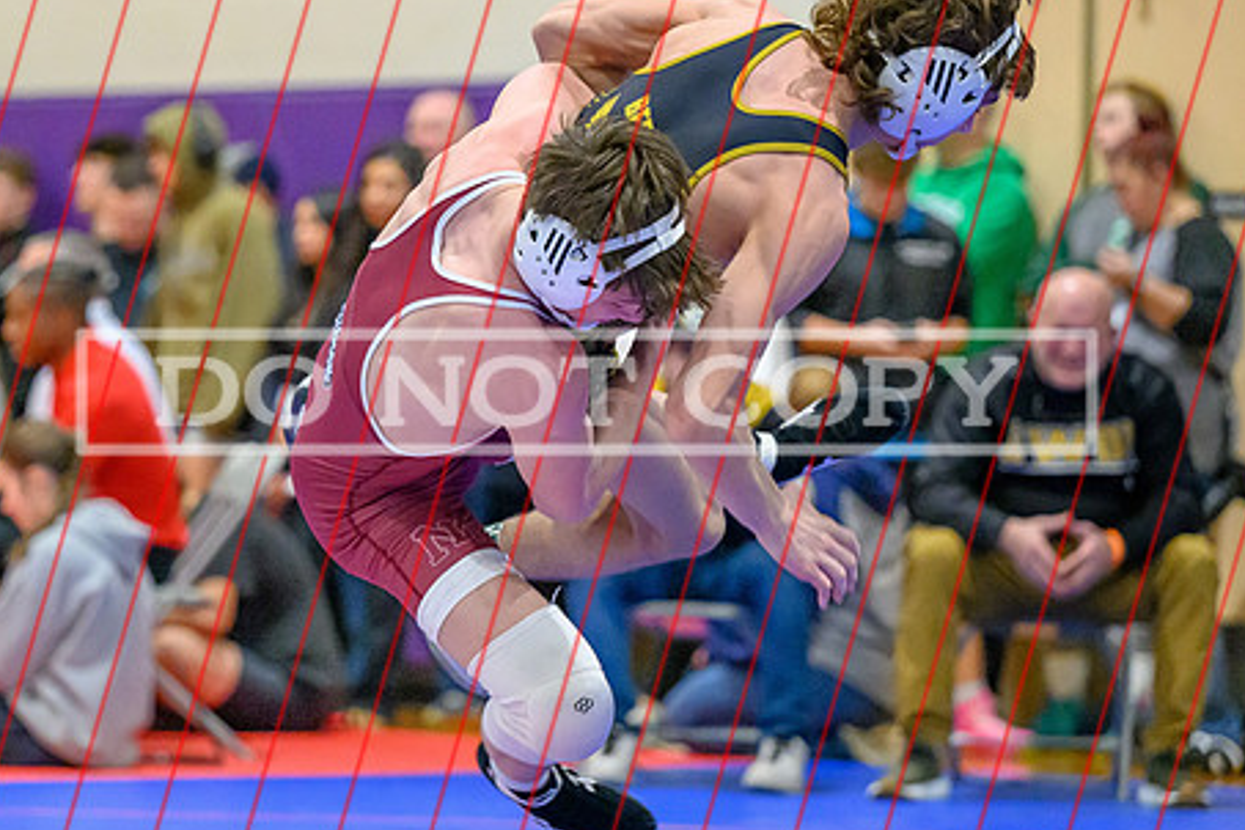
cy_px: 380
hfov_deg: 10.9
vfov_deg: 7.3
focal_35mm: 189
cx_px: 502
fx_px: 6536
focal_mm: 130
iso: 11400
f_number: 2.8
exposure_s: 1/800
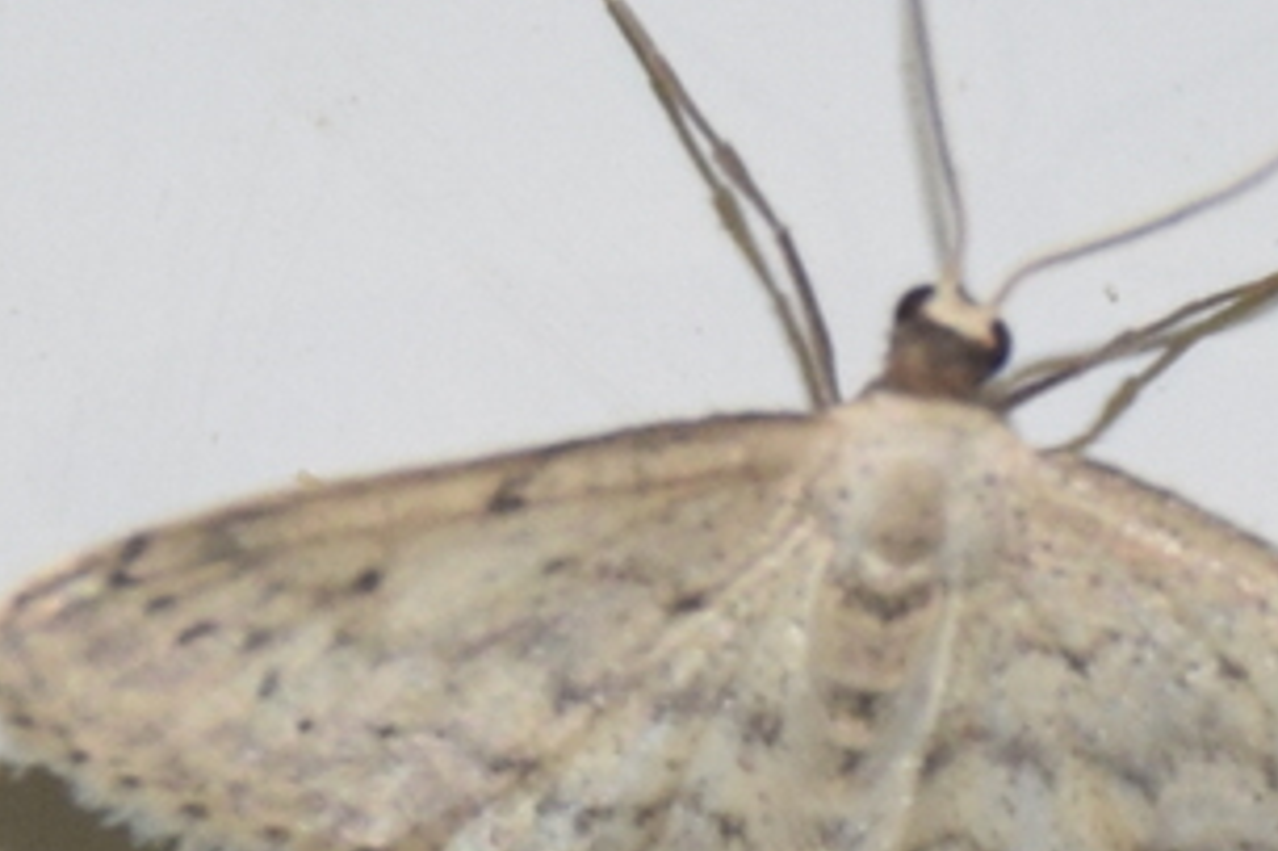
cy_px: 708
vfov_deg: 2.1
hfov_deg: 3.1
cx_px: 851
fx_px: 23452
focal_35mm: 661
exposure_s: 1/60
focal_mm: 140
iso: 320
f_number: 7.1
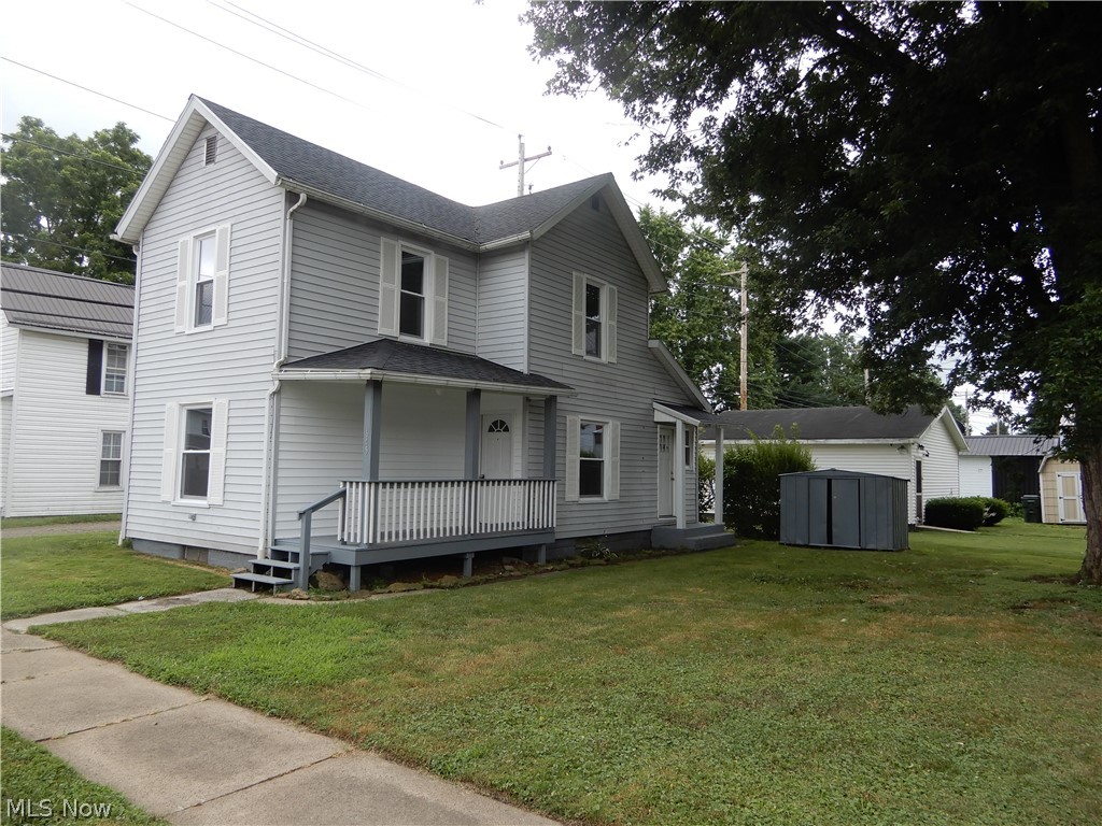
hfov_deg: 71.6
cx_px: 551
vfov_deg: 56.8
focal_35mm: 24
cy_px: 413
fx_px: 764
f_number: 3.4
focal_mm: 4.3
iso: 80
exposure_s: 1/400
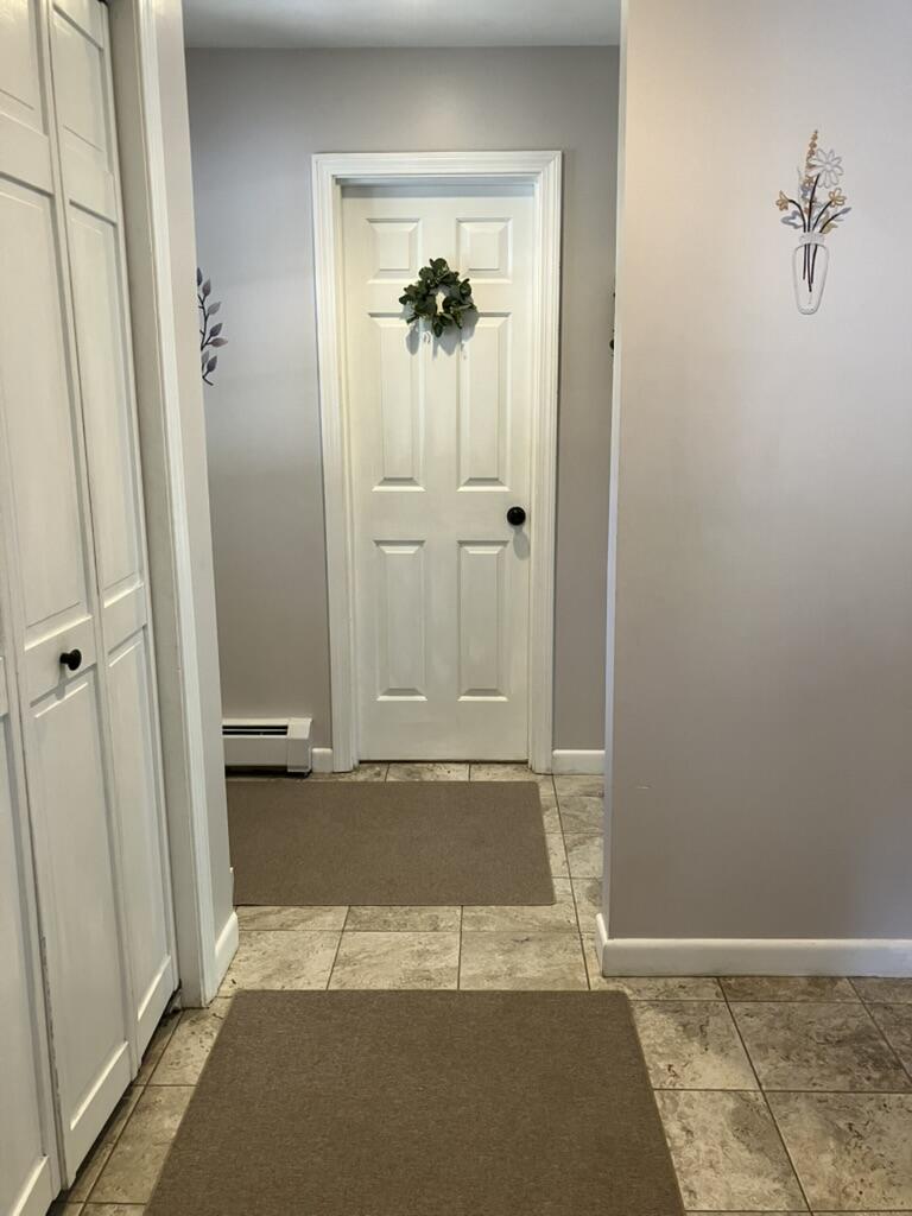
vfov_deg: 63.4
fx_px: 984
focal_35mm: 28
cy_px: 608
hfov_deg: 49.7
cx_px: 456
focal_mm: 3.99
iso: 100
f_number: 1.8
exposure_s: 1/60
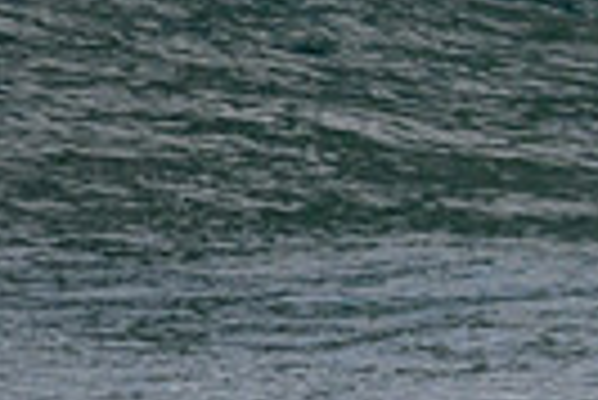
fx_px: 75912
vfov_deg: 0.3
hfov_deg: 0.5
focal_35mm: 4565
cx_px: 1684
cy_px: -146
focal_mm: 800
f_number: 11
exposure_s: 1/2000
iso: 800
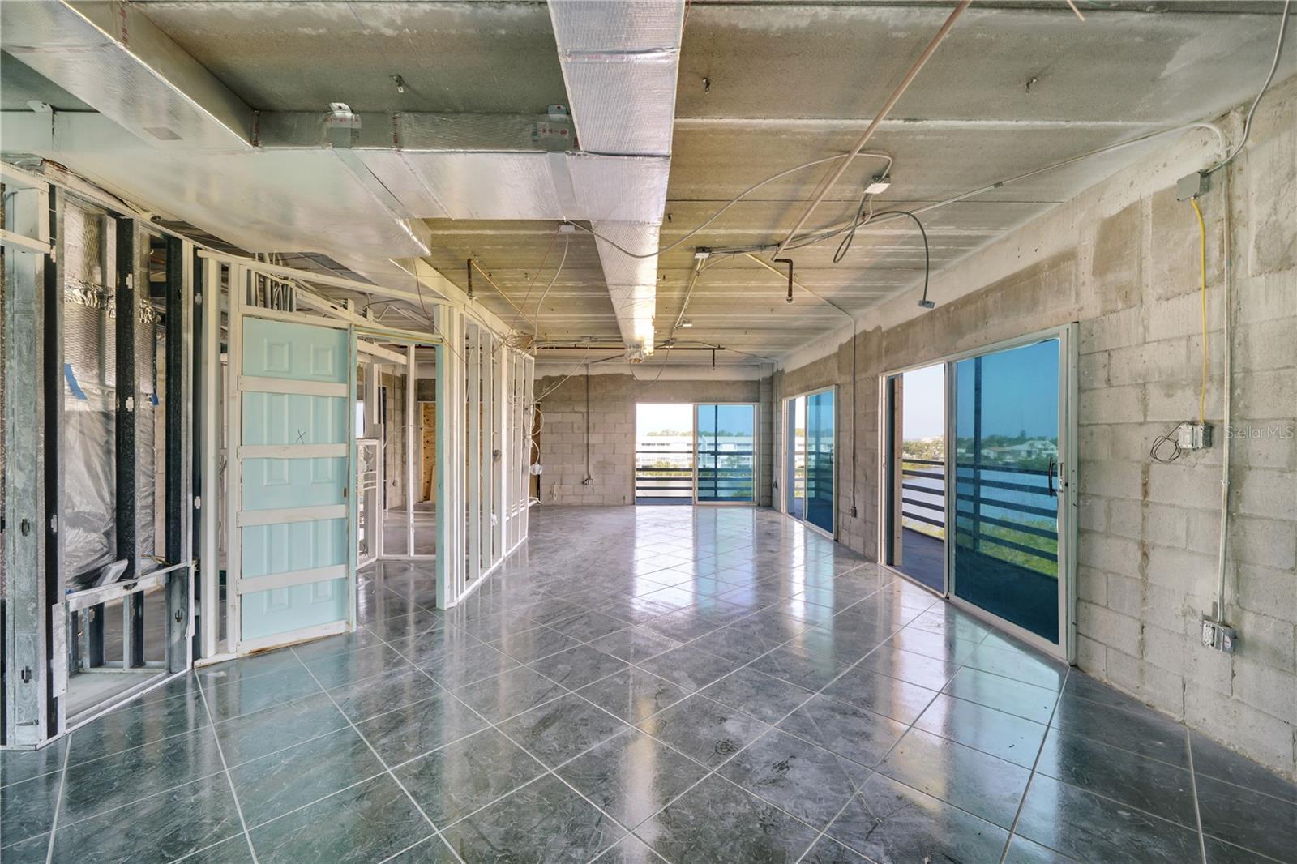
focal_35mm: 14
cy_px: 432
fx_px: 504
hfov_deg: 104.3
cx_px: 648
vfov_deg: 81.2
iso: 100
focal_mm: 14
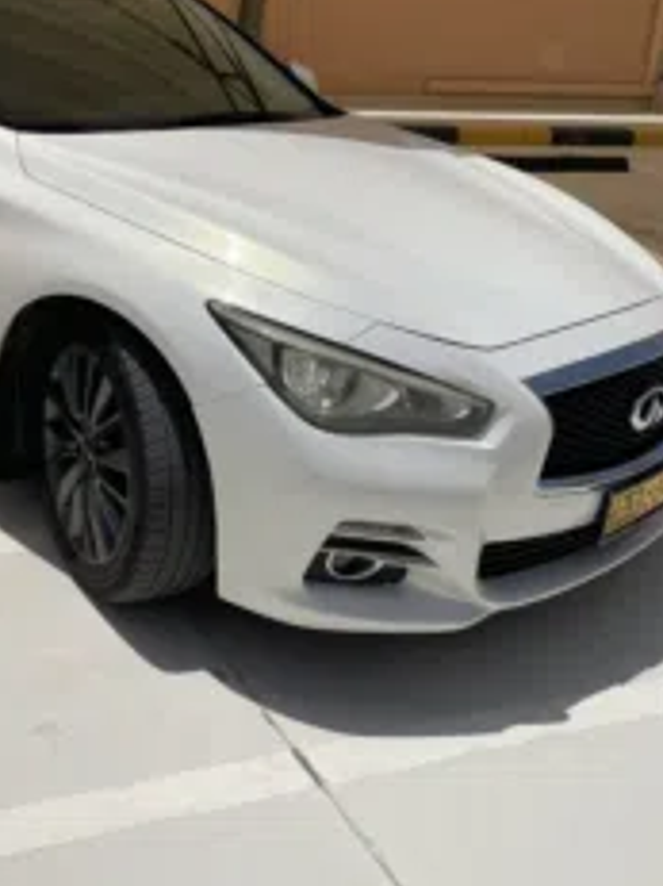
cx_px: 96
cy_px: 203
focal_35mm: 45
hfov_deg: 31.0
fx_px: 1150
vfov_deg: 40.7
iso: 32
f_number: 1.6
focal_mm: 4.2
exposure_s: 1/9804
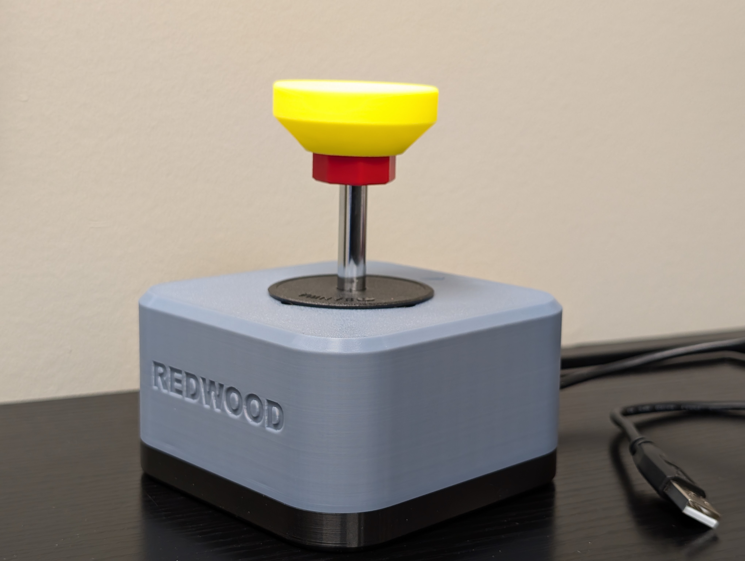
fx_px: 1056
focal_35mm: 49
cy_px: 280
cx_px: 372
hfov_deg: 38.9
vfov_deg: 29.7
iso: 102
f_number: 1.68
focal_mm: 6.9
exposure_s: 1/20
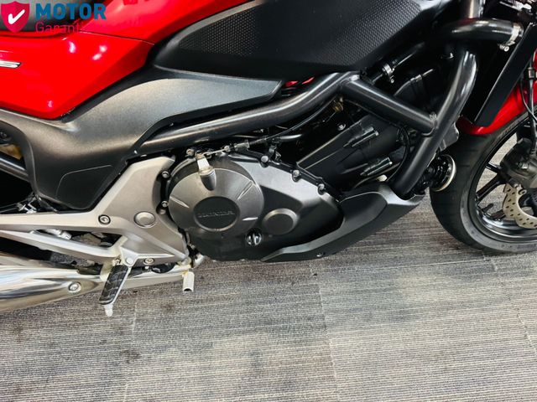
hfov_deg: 71.6
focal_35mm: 24
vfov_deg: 56.8
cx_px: 268
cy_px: 201
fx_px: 372
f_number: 1.78
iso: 800
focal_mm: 6.76
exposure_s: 1/50
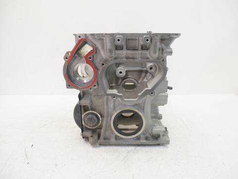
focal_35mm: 24
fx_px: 165
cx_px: 119
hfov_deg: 71.6
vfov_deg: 56.8
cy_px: 90
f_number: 3.5
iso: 250
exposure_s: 1/60
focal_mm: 12
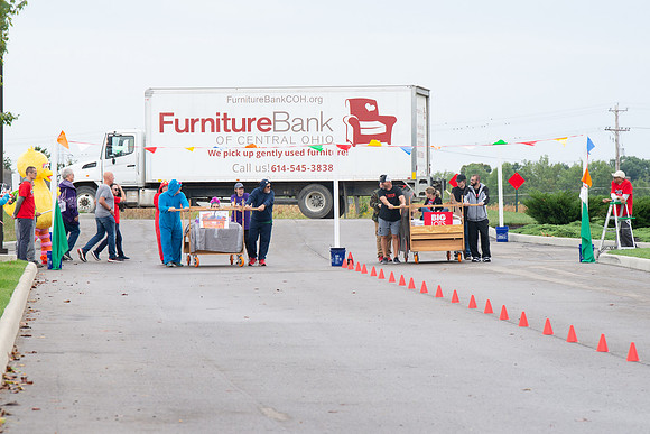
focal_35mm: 222
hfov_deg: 9.3
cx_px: 351
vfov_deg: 6.2
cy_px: 210
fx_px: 4002
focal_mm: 200
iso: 640
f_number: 9
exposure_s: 1/250
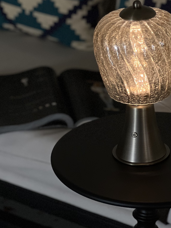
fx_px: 1067
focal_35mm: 162
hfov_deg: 9.1
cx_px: 130
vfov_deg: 12.1
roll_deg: -1.3
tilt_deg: -18.9
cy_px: 31
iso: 250
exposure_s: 1/40
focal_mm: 9
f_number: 2.8
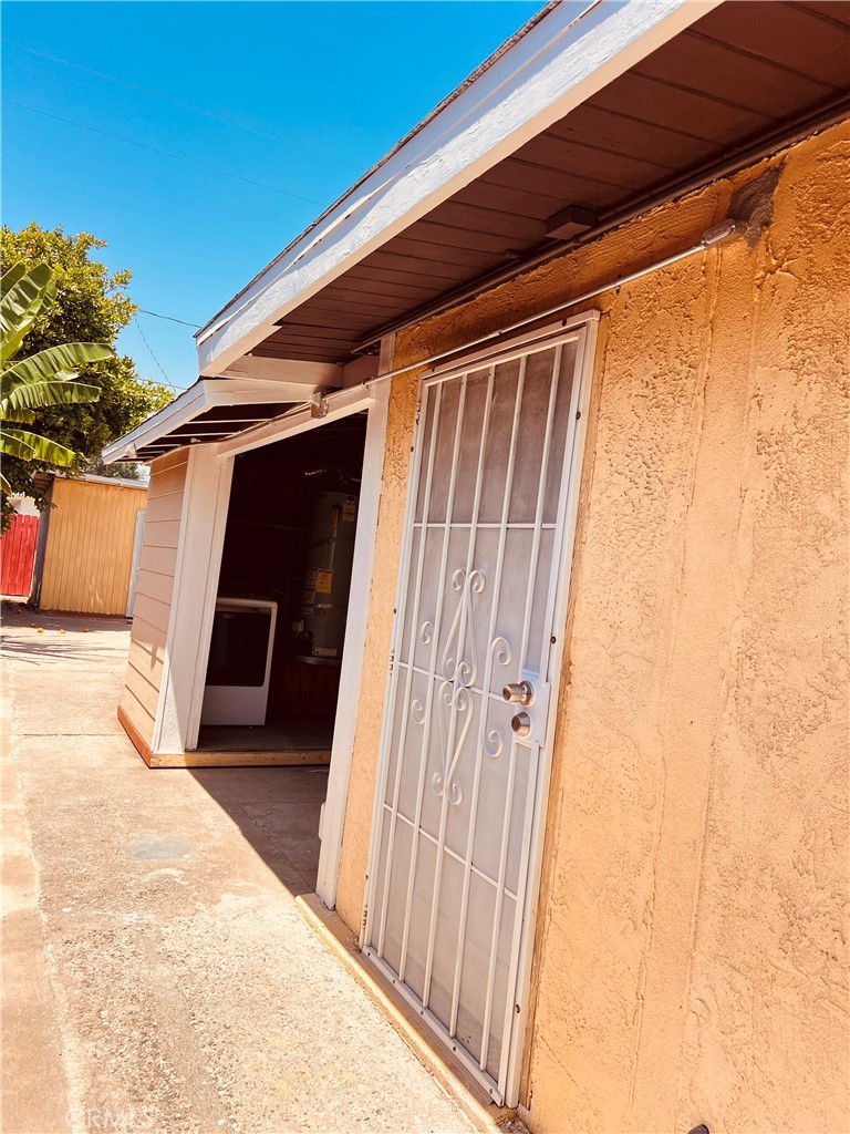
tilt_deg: +0.6
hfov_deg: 53.1
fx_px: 851
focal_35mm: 26
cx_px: 425
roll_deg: -6.2
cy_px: 567
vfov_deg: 67.3
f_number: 1.5
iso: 50
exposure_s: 1/991
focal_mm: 5.7
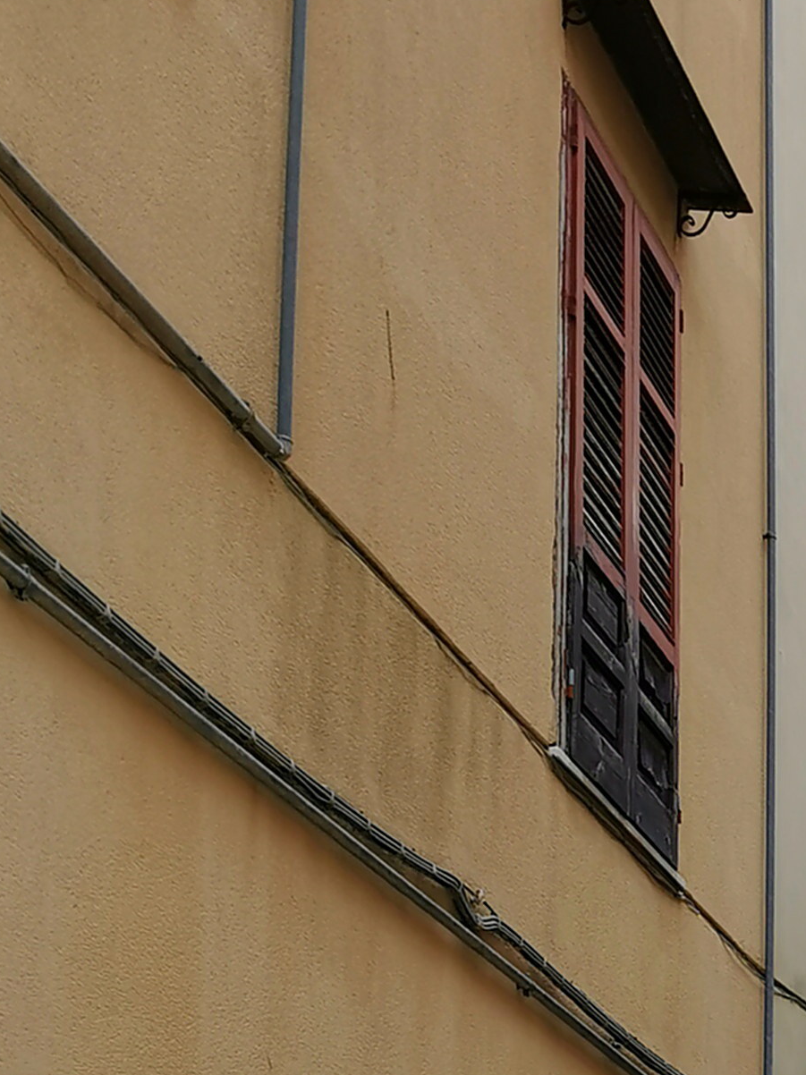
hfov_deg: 16.3
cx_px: 1076
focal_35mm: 85
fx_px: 2640
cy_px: 1367
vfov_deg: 21.1
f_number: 1.6
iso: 50
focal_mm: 5.56
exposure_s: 1/989
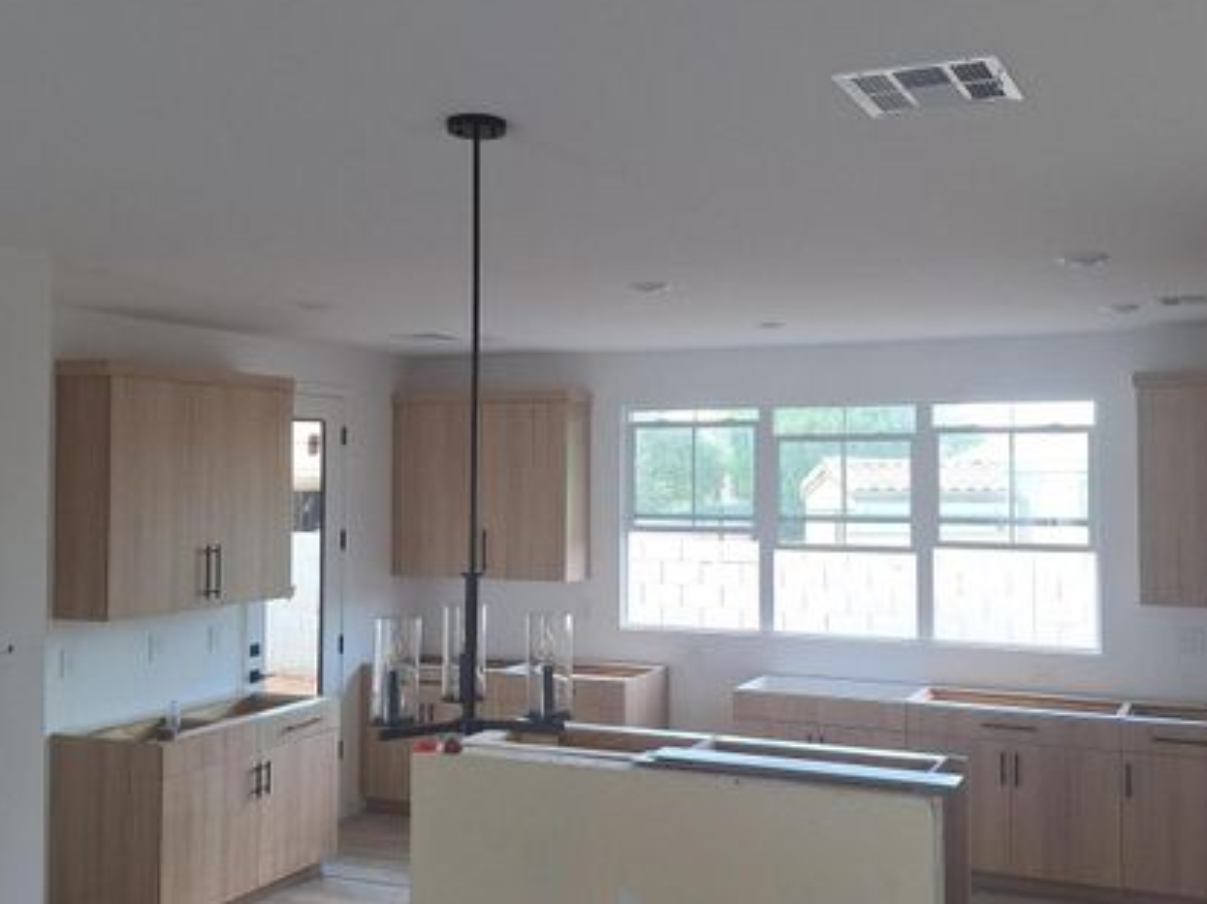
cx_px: 628
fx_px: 1290
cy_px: 437
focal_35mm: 37
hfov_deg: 50.1
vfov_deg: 38.6
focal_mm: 5.54
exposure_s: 1/120
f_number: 1.8
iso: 80
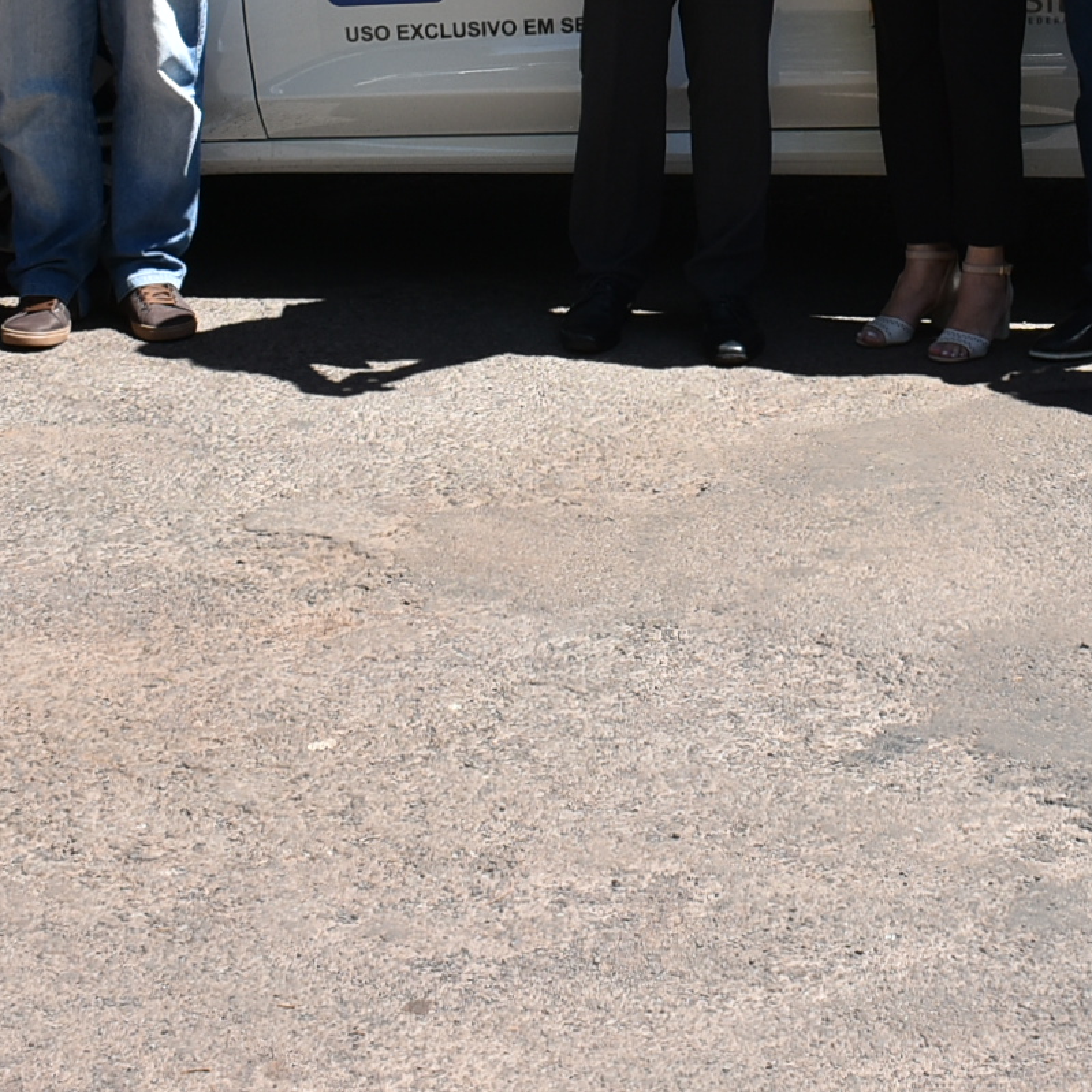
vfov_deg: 19.2
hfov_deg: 19.9
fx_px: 3069
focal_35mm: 86
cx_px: 897
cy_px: -157
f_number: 8
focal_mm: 18
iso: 280
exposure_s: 1/500
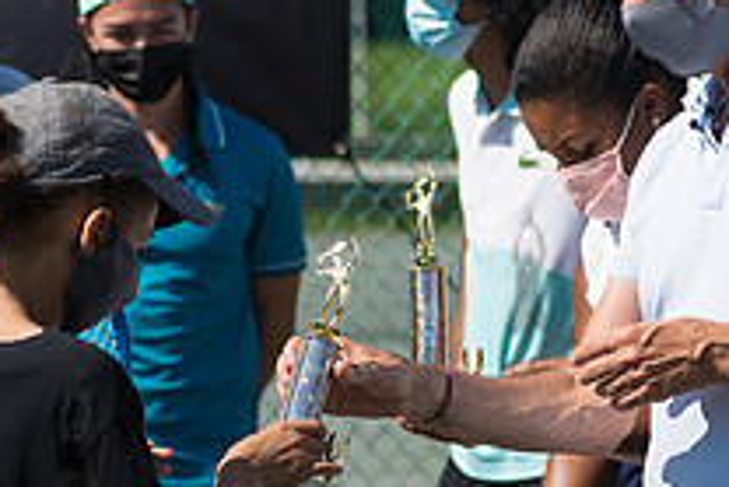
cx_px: 526
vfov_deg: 6.0
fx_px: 4661
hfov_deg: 8.9
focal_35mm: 230
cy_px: 272
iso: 125
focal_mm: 80
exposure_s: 1/1600
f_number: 4.5
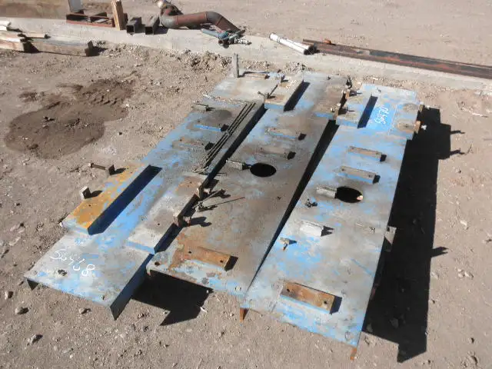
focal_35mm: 28
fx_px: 398
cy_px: 184
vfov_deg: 49.7
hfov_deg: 63.4
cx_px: 246
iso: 64
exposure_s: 1/100
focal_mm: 5
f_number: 8.5
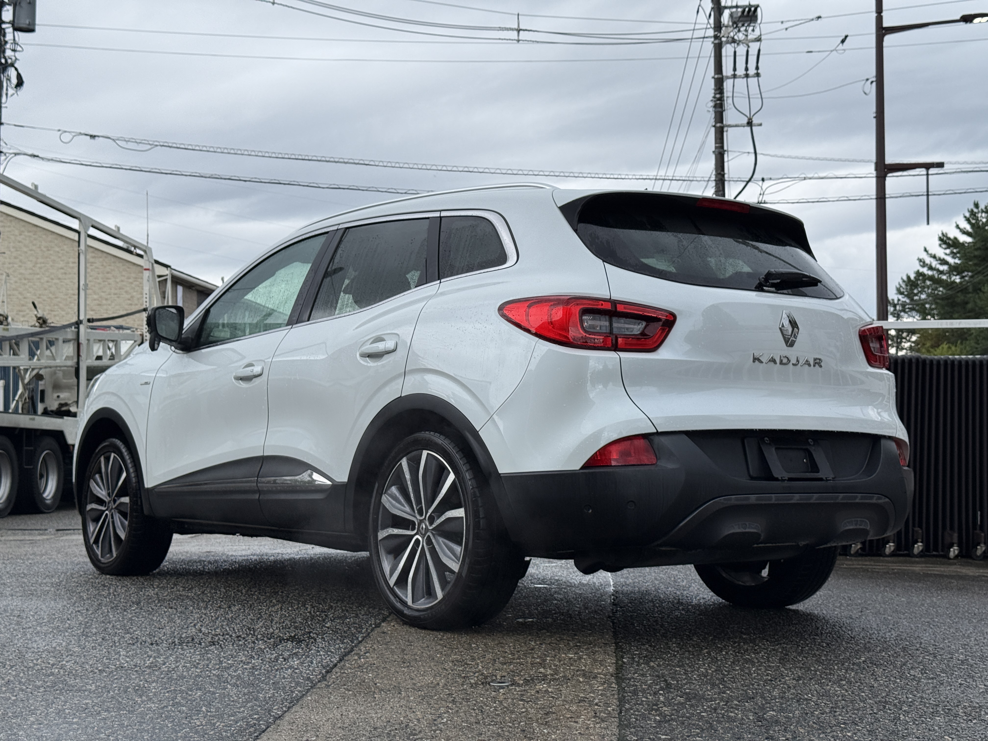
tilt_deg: +3.0
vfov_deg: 30.3
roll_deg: +0.7
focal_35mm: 48
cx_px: 494
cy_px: 370
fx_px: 1370
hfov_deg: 39.7
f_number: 1.78
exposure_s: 1/1027
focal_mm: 6.76
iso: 64
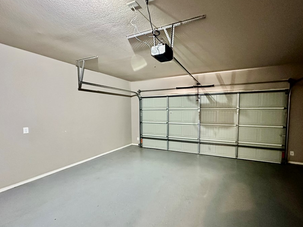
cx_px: 167
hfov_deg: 94.2
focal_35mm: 16
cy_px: 120
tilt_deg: -3.7
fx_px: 140
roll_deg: -0.3
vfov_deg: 78.0
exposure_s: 1/60
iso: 1250
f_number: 2.2
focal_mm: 2.22
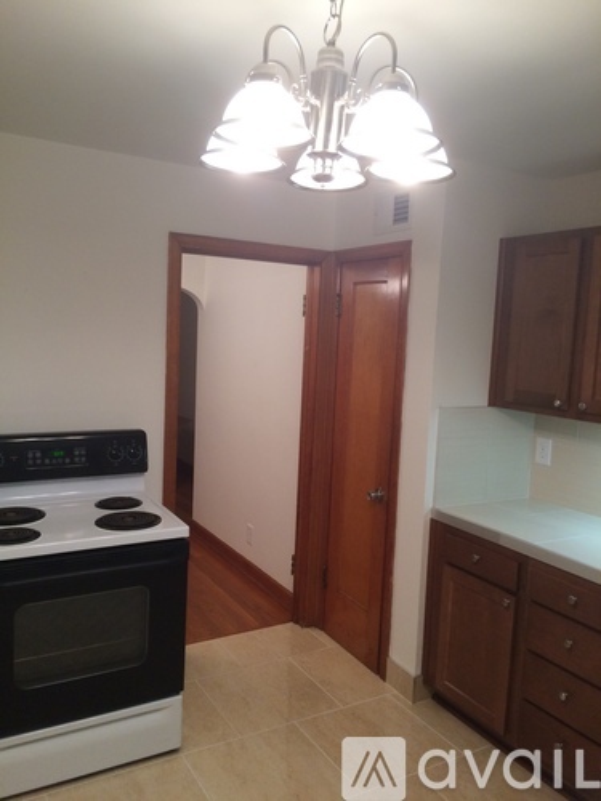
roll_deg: -2.3
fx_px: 671
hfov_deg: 48.2
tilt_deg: -7.6
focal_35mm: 29
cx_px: 300
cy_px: 400
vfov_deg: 61.7
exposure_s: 1/30
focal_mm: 4.15
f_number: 2.2
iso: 40
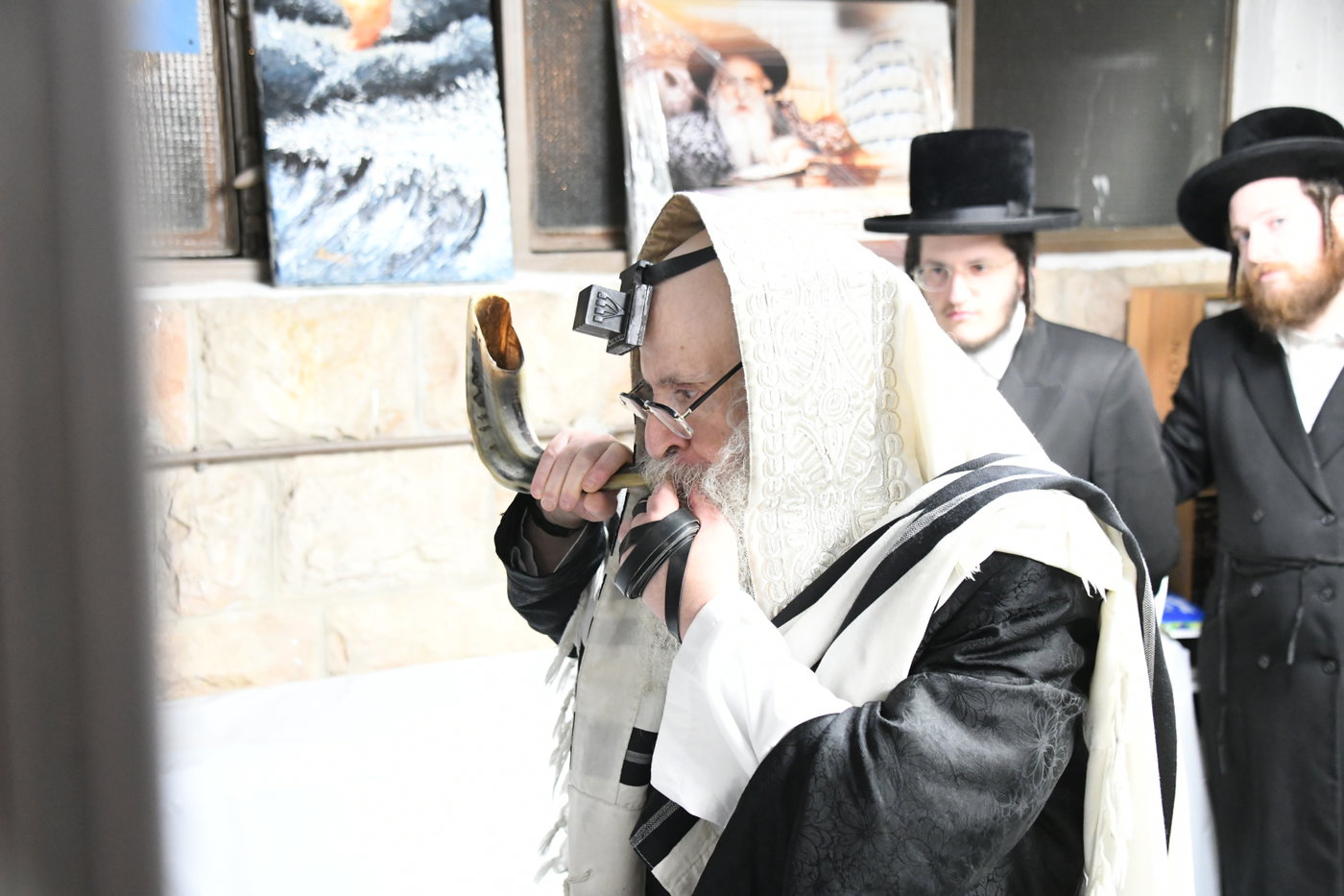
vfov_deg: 28.1
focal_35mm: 48
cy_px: 448
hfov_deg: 41.1
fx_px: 1792
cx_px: 672
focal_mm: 48
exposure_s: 1/80
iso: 6400
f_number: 5
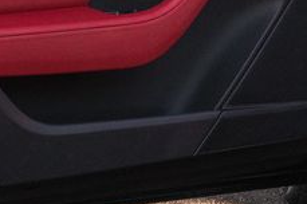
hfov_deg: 13.2
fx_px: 1328
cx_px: 113
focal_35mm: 156
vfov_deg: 8.7
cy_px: -20
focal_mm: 24
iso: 640
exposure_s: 1/160
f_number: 7.1
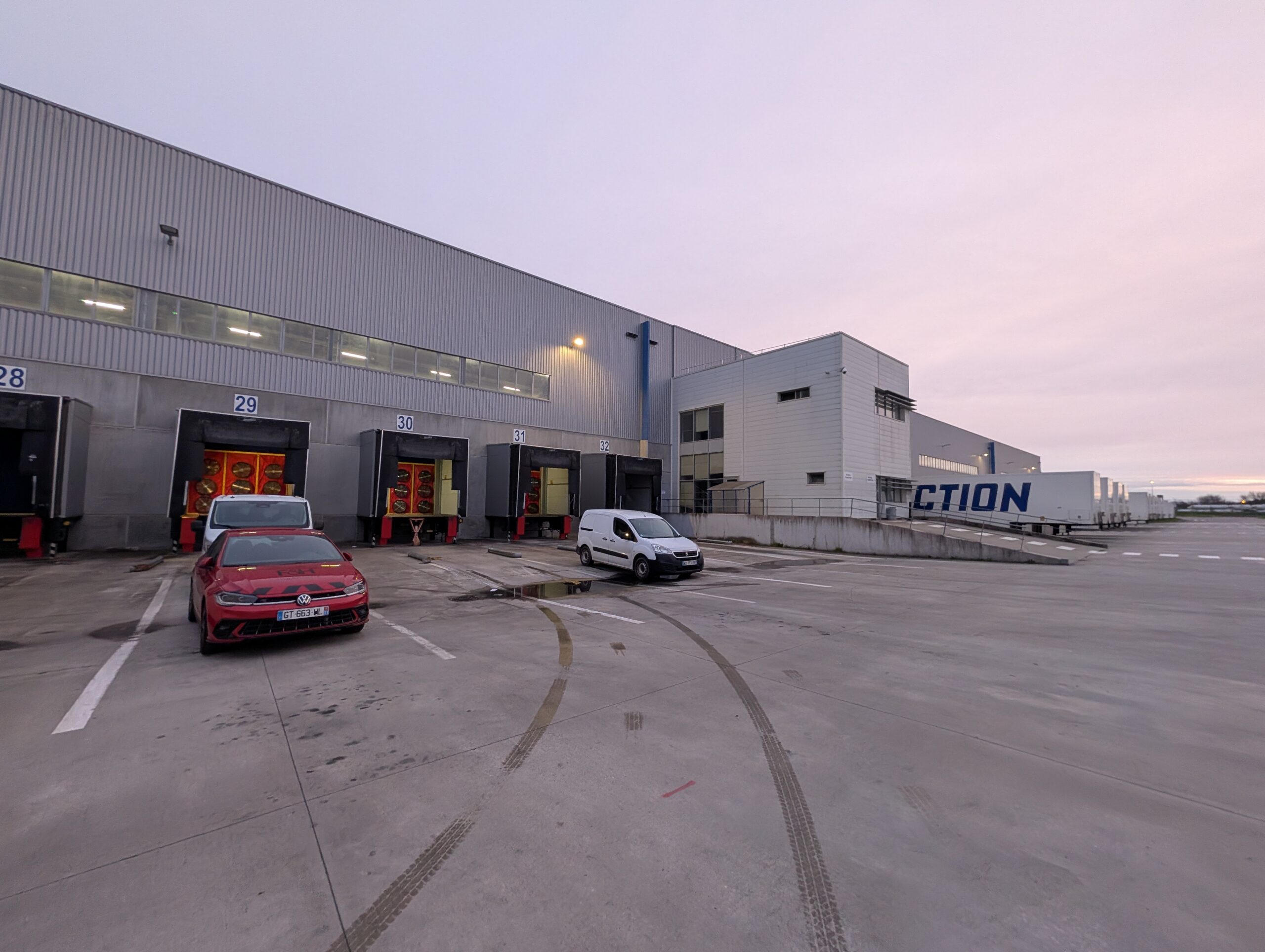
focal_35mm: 12
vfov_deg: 94.6
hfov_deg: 110.5
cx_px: 632
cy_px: 476
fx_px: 439
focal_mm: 2.02
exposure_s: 1/122
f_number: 1.7
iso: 162
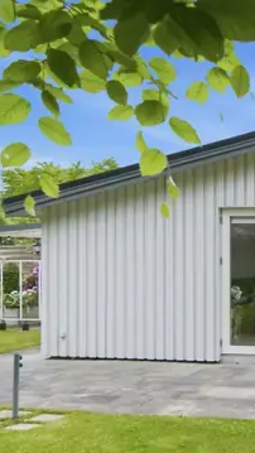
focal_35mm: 63
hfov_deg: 17.7
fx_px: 757
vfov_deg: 33.3
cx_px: 346
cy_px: 226
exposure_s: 1/100
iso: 200
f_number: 8
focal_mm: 24
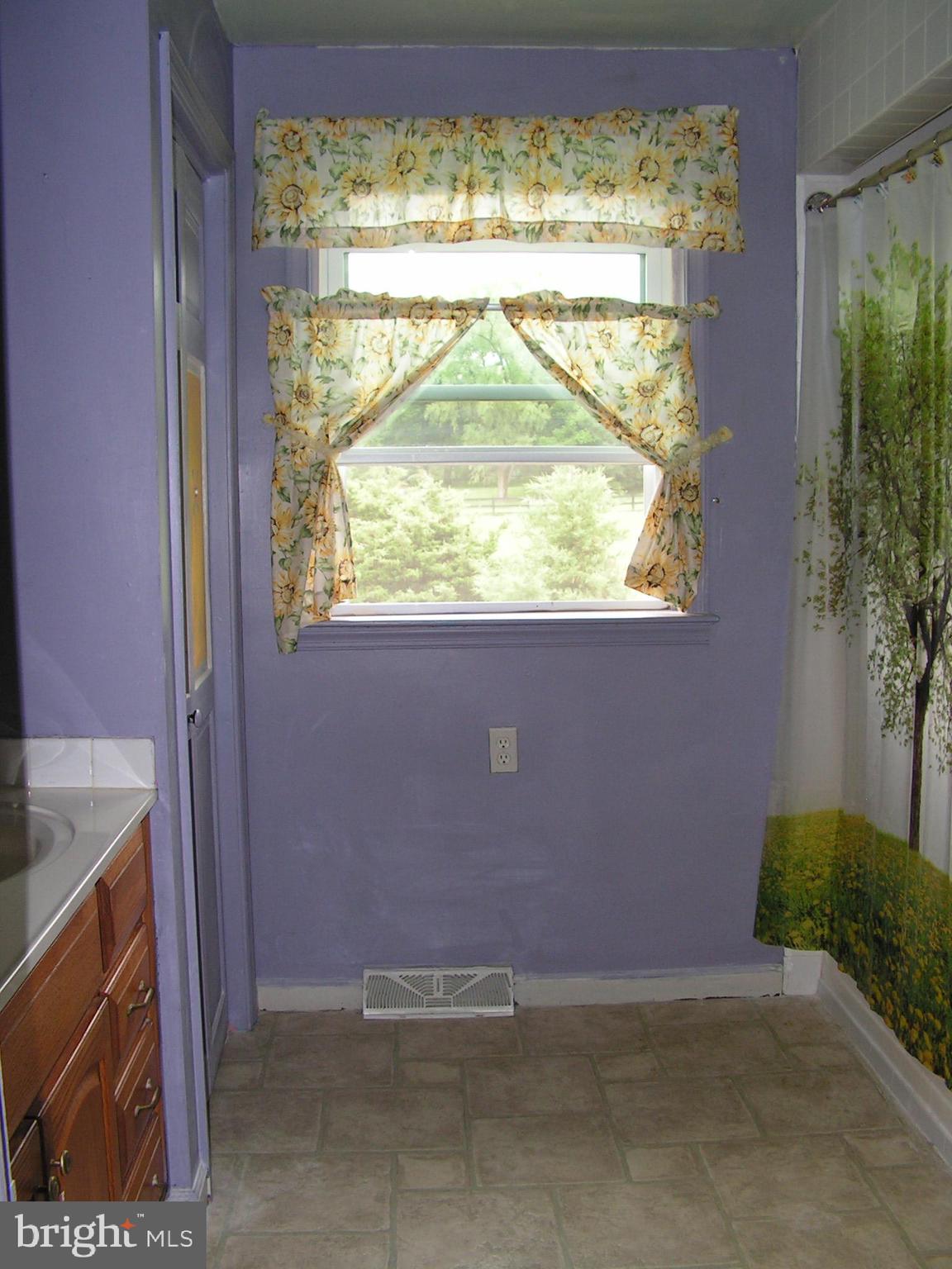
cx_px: 476
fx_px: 1320
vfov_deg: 51.4
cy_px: 634
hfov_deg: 39.7
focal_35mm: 36
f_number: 3.2
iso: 80
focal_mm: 6
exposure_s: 1/40
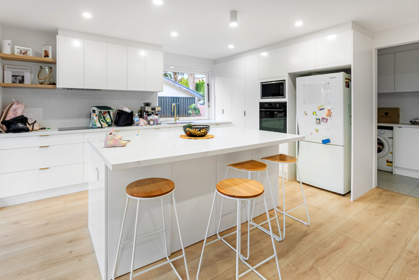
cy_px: 140
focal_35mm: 16
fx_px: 186
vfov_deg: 73.8
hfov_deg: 96.7
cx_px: 210
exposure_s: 1/250
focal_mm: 16
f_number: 4.5
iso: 640
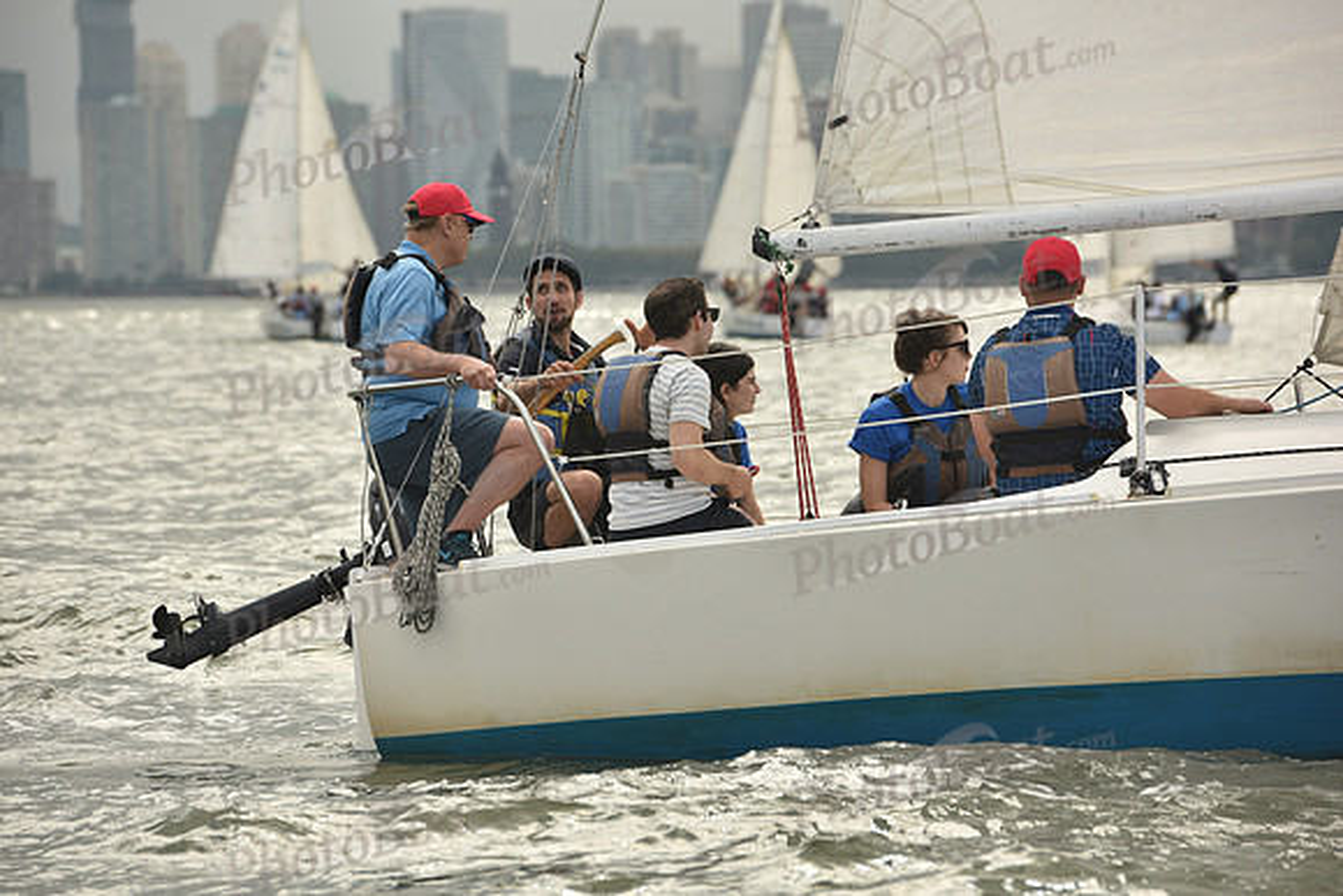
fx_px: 7463
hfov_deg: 10.3
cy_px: 448
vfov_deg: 6.9
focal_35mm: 200
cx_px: 672
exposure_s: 1/1250
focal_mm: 200
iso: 320
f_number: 8
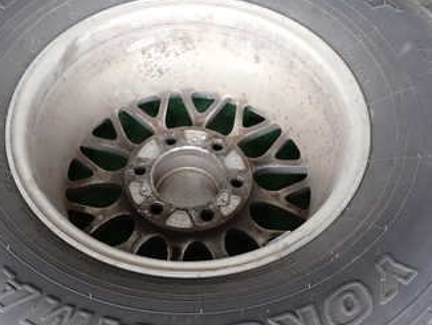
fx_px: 574
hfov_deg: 41.1
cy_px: 179
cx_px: 189
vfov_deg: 31.5
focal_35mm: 46
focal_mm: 4.5
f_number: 2
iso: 100
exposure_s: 1/60
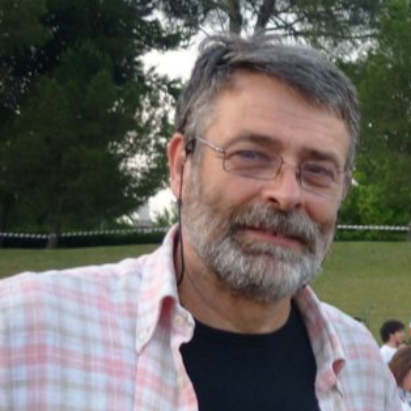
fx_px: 1276
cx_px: 651
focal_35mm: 95
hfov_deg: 16.4
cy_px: 329
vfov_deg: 18.1
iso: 80
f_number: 2.8
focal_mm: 5.5
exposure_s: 1/60
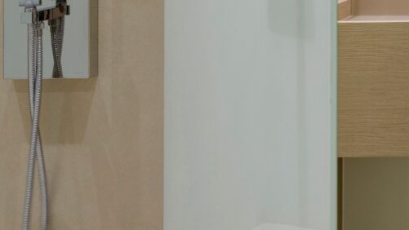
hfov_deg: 22.6
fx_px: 814
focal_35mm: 75
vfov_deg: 15.2
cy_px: -91
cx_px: 626
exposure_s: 1/1.25
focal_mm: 14
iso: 100
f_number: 11
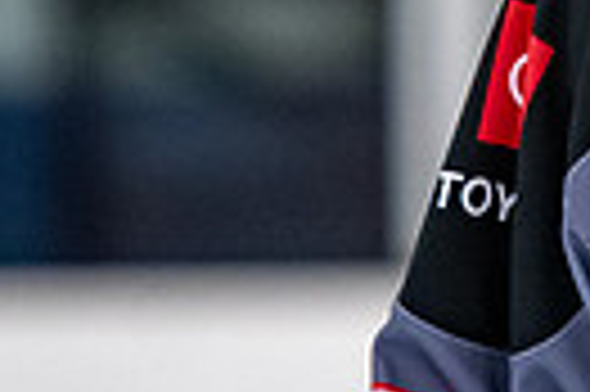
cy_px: -543
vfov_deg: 0.9
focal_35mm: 1571
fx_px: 25715
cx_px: 1193
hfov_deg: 1.3
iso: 2000
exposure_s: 1/800
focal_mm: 195
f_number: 3.2
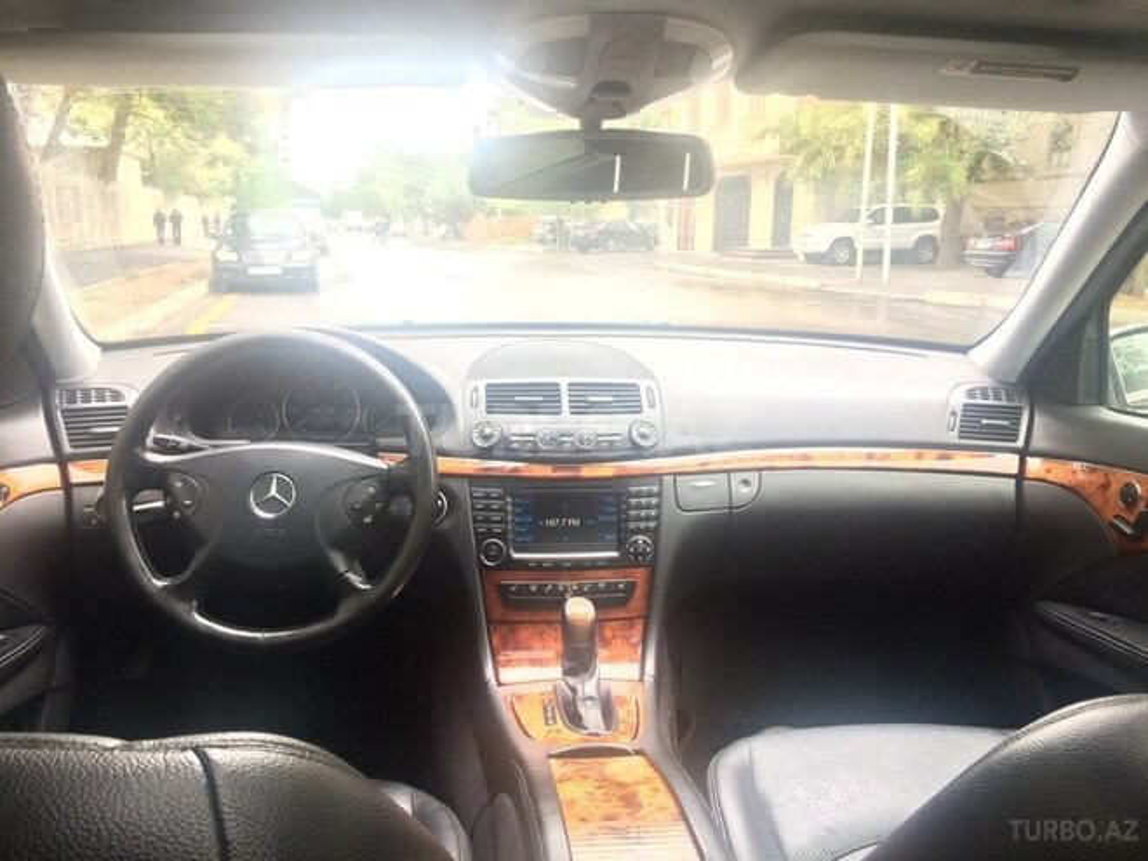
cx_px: 574
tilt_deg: -11.3
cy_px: 430
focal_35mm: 29
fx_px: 962
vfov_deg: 48.2
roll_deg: -1.1
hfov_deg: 61.7
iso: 100
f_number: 2.2
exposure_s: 1/33
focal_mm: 4.15
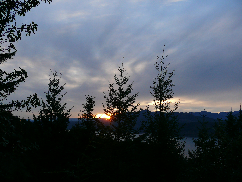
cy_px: 91
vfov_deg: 40.7
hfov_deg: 52.6
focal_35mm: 35
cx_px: 121
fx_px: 245
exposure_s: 1/125
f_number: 3.6
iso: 100
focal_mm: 7.4
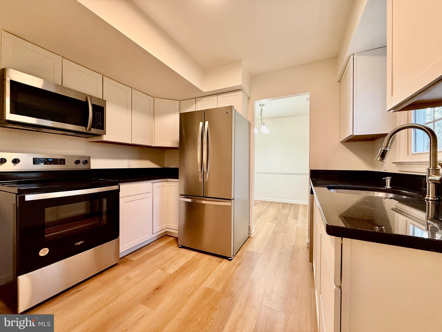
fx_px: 179
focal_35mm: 14
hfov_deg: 102.1
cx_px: 221
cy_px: 166
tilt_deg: -0.4
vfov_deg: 85.7
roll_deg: -0.3
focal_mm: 2.22
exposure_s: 1/60
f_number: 2.2
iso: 200
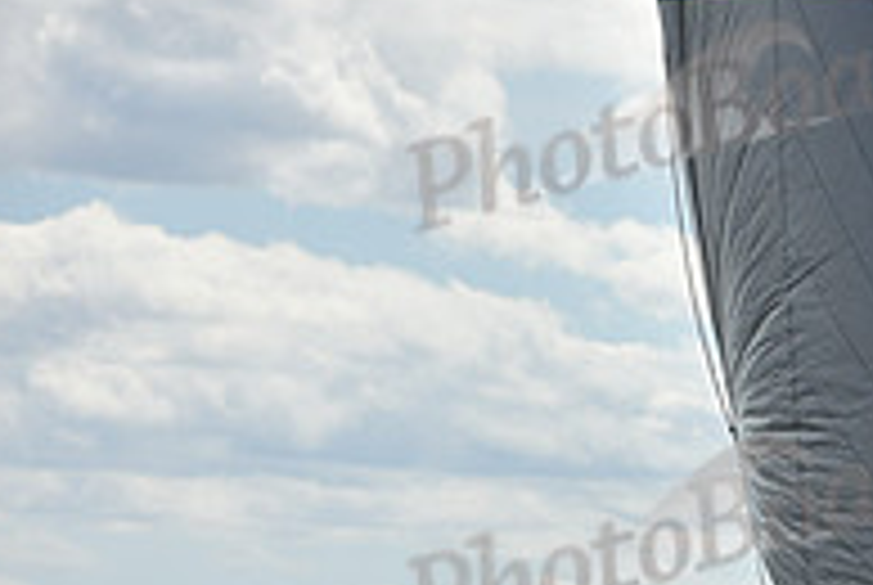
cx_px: 1278
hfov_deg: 3.6
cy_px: 700
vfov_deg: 2.4
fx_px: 13771
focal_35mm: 567
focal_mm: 190
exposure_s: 1/1000
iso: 320
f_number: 9
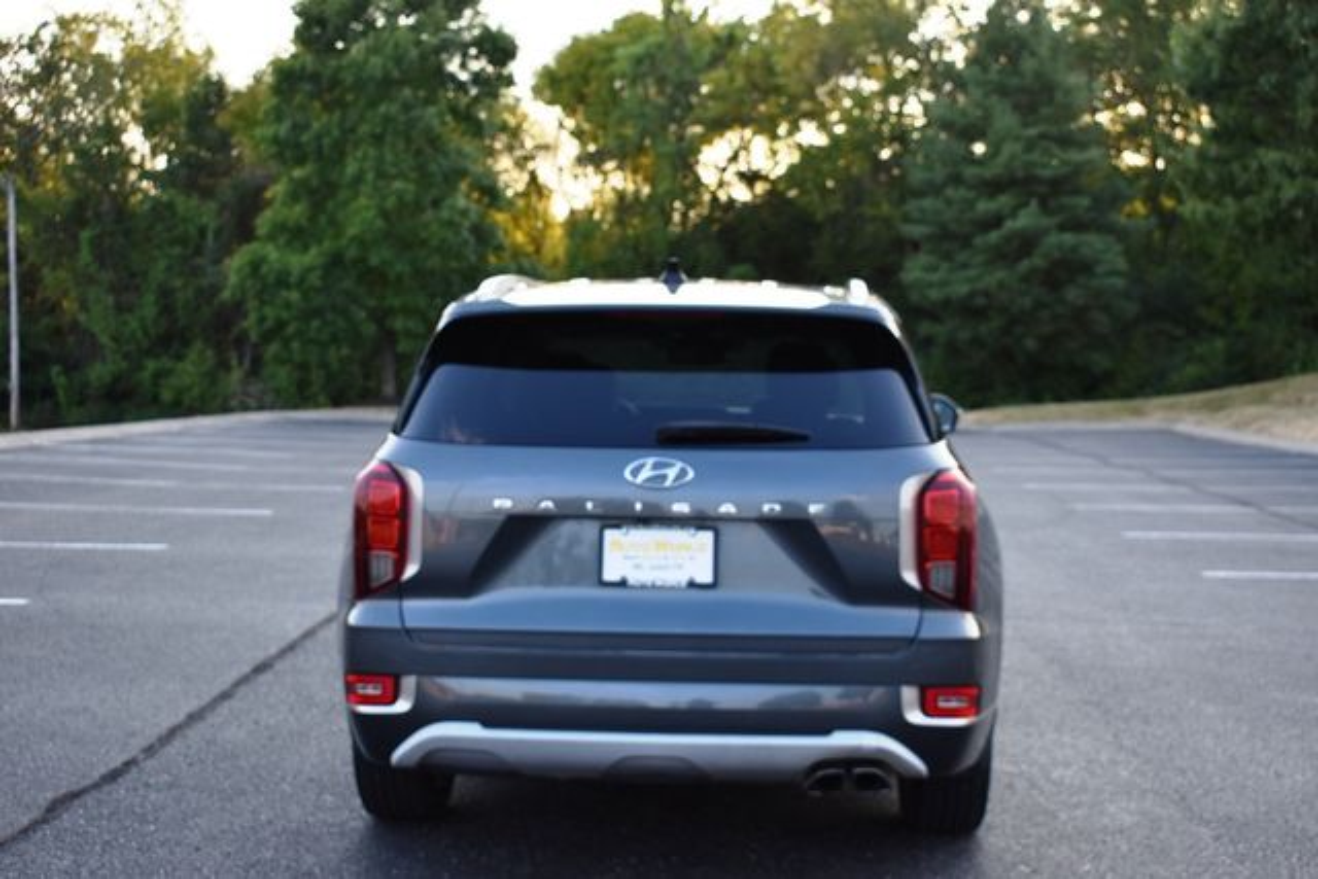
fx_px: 1758
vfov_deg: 28.1
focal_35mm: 48
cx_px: 659
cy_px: 440
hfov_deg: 41.1
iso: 360
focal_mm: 32
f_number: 5.6
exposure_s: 1/250
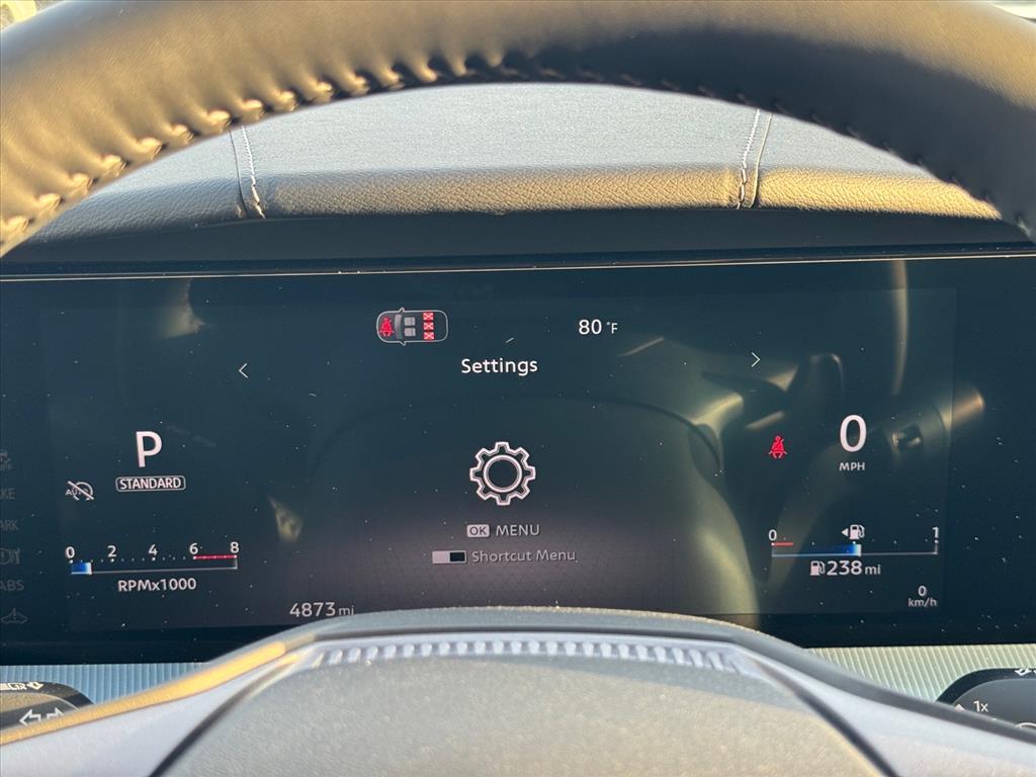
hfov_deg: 39.7
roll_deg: -0.9
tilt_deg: -17.0
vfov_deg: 30.3
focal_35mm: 48
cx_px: 518
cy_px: 388
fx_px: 1437
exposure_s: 1/78
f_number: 1.78
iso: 100
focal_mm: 6.76
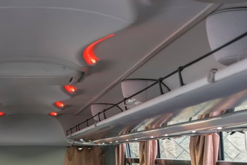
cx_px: 47
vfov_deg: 13.2
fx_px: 679
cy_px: 230
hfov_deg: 20.4
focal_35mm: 99
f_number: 5
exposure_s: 1/10
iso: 500
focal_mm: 35
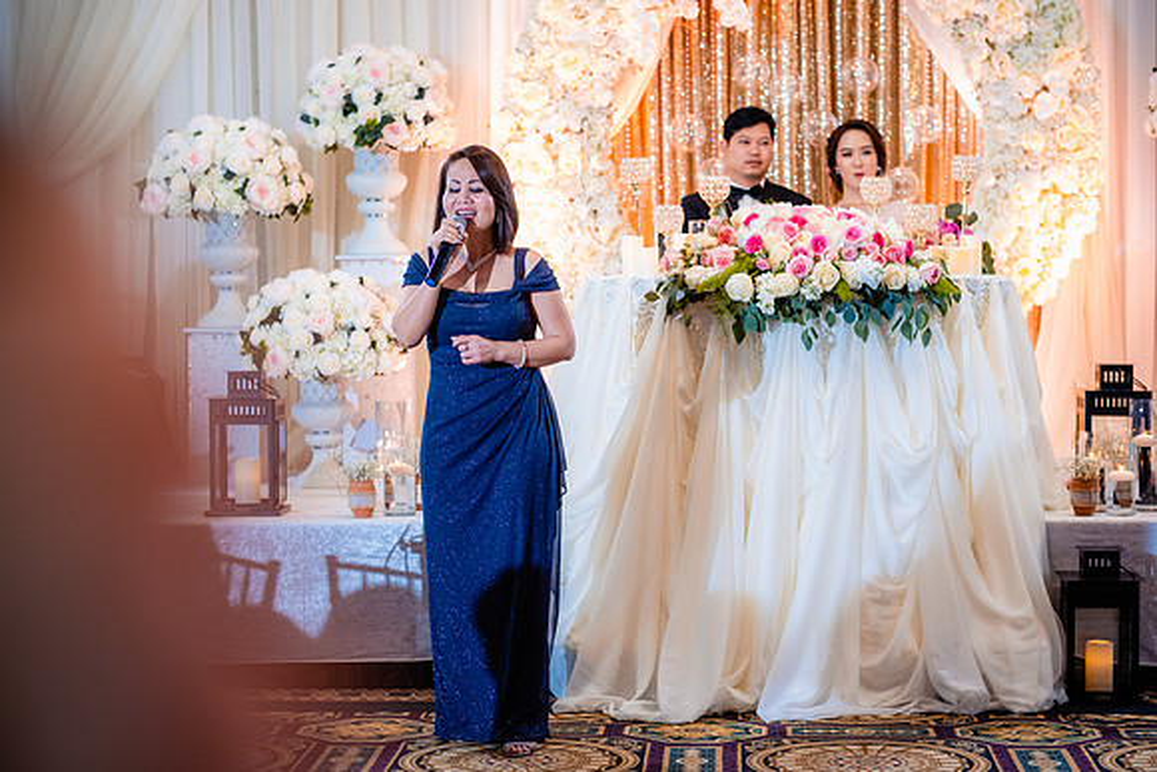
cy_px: 386
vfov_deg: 16.3
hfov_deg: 24.2
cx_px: 578
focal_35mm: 84
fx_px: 2700
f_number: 2
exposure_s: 1/160
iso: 640
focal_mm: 56
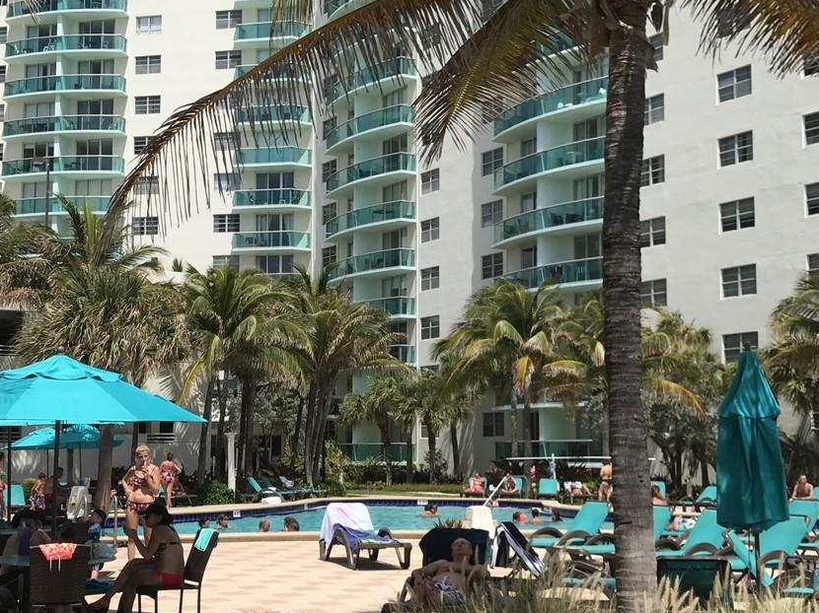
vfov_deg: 27.0
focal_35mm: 54
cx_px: 370
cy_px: 341
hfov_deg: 35.5
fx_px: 1277
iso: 20
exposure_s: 1/4167
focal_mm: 3.99
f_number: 1.8
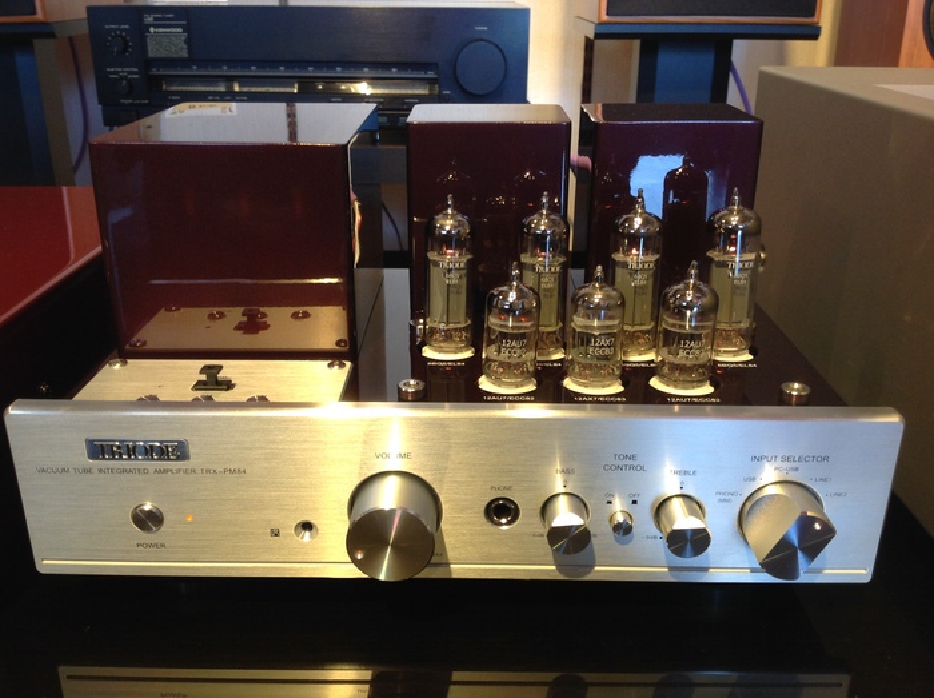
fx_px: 943
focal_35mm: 35
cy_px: 349
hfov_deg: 52.7
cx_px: 467
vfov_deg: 40.6
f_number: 2.4
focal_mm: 4.28
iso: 100
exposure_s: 1/15
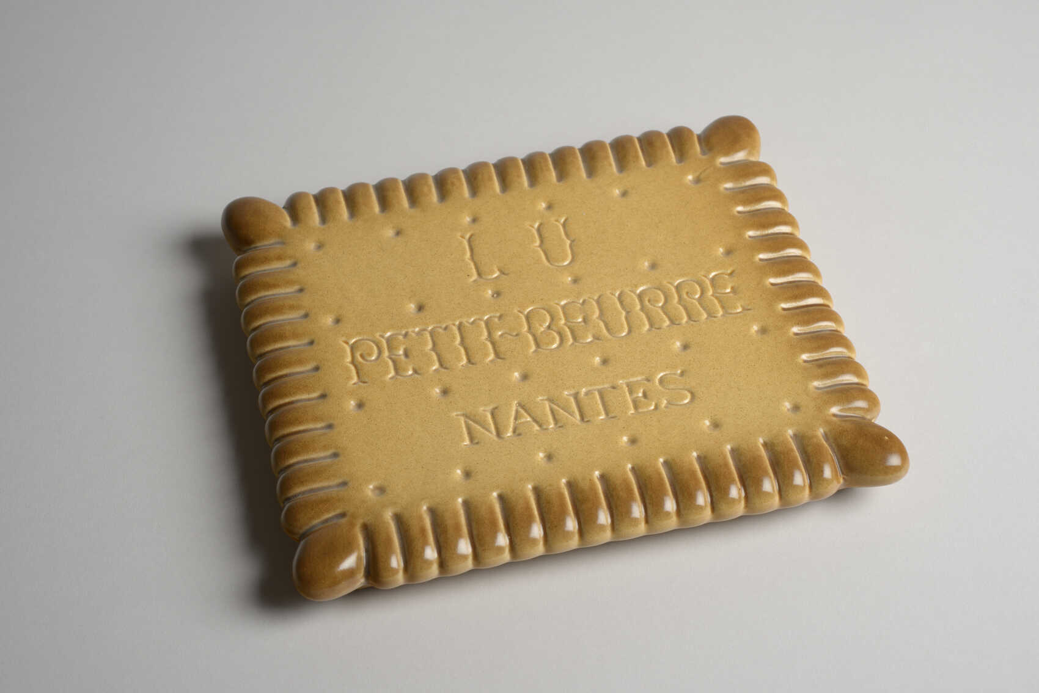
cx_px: 520
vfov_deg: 22.6
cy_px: 346
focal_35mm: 60
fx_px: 1732
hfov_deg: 33.4
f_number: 14
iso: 200
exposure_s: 1/80
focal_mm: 60
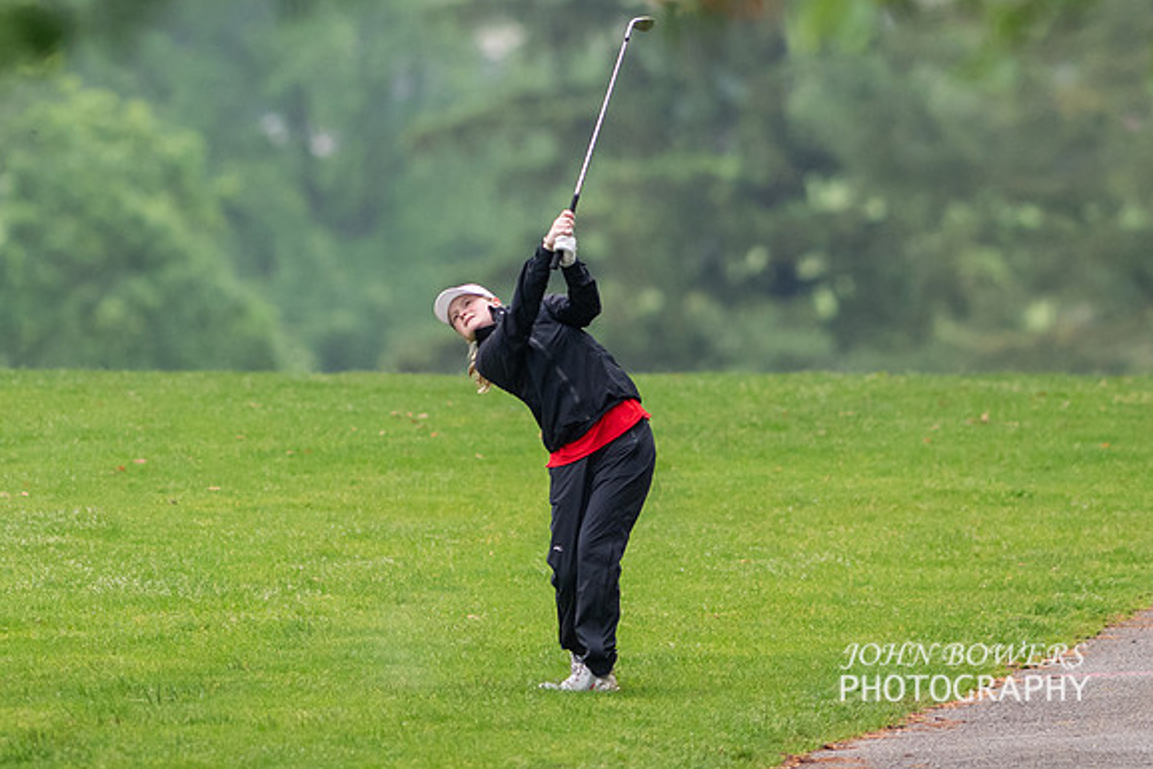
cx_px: 450
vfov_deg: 1.7
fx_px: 25819
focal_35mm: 806
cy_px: 151
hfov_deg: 2.6
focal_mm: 300
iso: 1100
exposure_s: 1/2000
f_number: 2.8
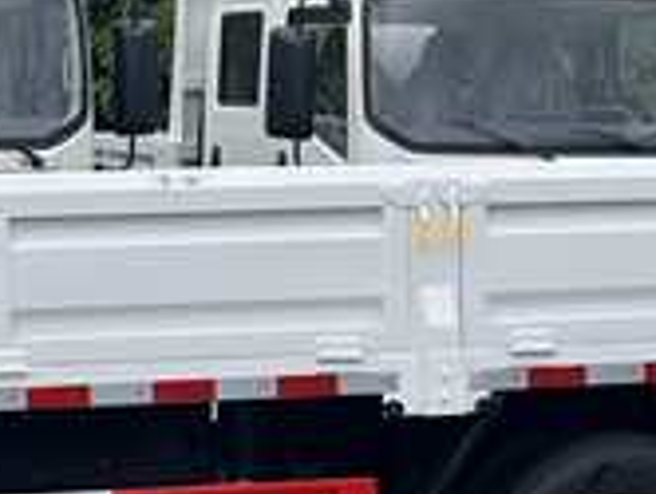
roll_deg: -0.1
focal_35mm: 125
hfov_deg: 15.4
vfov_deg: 11.9
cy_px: 158
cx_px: -32
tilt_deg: -0.8
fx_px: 2372
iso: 50
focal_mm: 5.1
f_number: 1.6
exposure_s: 1/1106
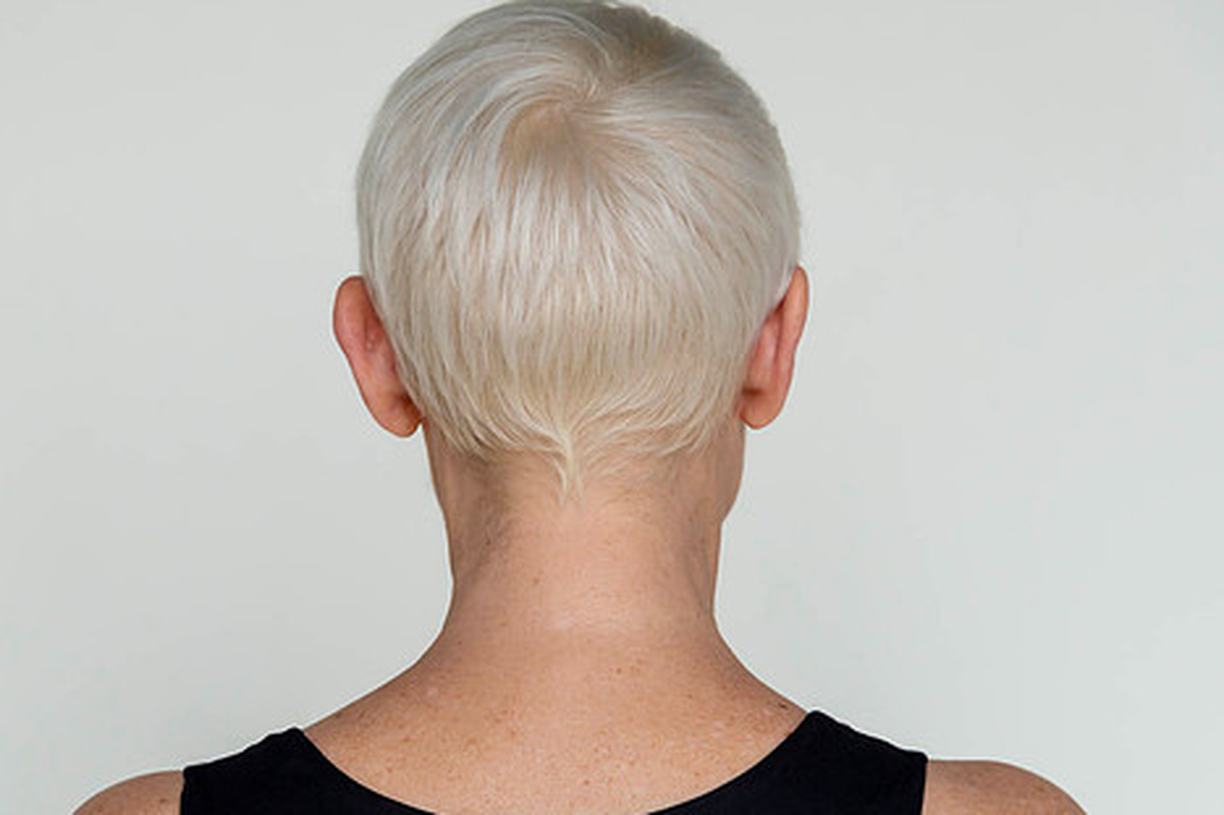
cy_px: 483
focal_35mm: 149
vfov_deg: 9.2
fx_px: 5064
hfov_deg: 13.8
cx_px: 529
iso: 640
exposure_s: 1/125
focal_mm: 120
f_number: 6.3
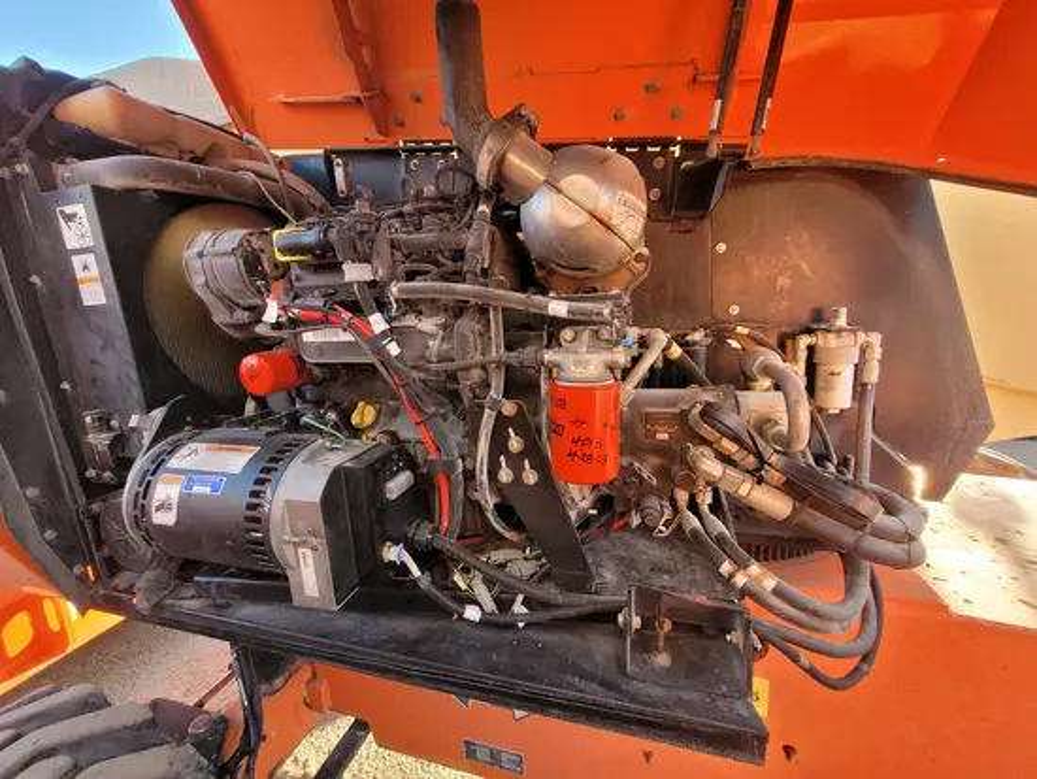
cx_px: 518
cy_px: 390
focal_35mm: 13
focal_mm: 1.74
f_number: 2.2
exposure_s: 1/119
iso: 64
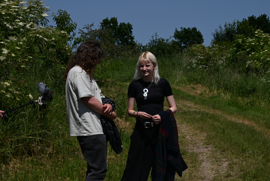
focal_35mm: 130
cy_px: 90
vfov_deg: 10.6
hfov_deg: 15.8
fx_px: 975
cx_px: 135
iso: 125
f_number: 29
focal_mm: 130
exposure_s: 1/80
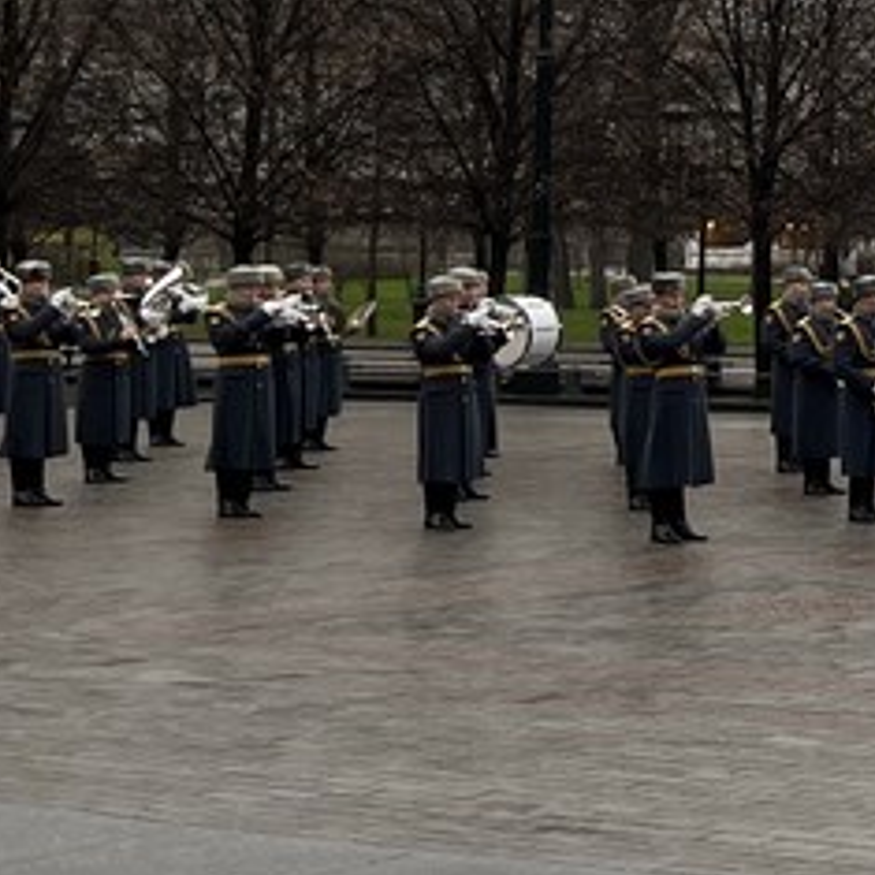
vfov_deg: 17.1
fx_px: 2860
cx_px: 1817
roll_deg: -0.3
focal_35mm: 100
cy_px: 86
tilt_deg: +2.3
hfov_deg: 14.2
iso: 40
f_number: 1.6
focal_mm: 5.1
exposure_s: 1/291
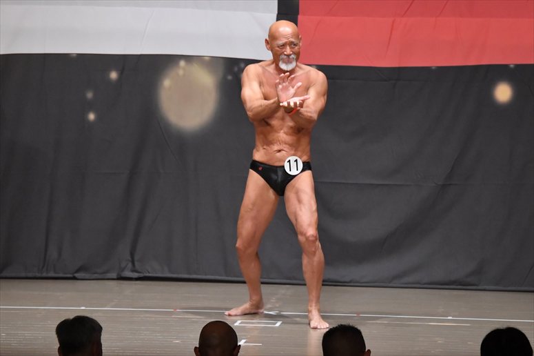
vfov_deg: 6.1
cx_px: 267
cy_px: 178
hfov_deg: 9.2
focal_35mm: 225
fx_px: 3336
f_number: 5.6
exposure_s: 1/400
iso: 6400
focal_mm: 150
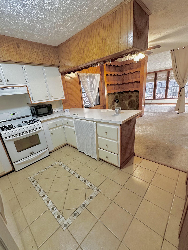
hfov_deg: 81.7
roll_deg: +5.6
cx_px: 90
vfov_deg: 98.1
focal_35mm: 15
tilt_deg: -19.7
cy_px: 128
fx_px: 109
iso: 640
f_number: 2.2
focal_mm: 2.22
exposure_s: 1/60
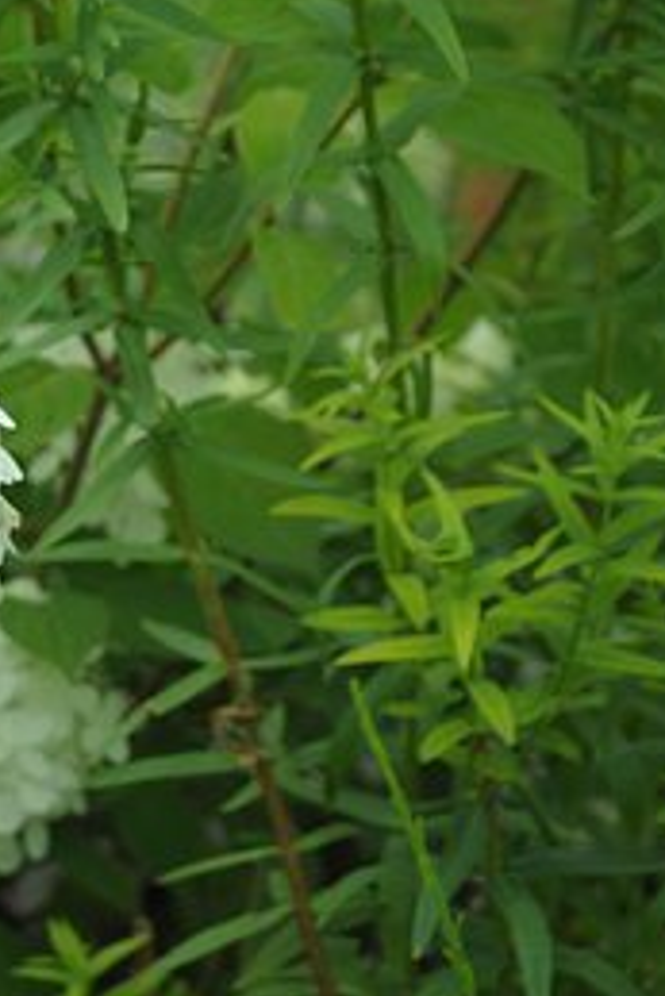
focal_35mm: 207
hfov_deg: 6.6
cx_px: 165
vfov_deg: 9.9
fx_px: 5728
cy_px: 423
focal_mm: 70
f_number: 5
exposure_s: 1/320
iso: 320
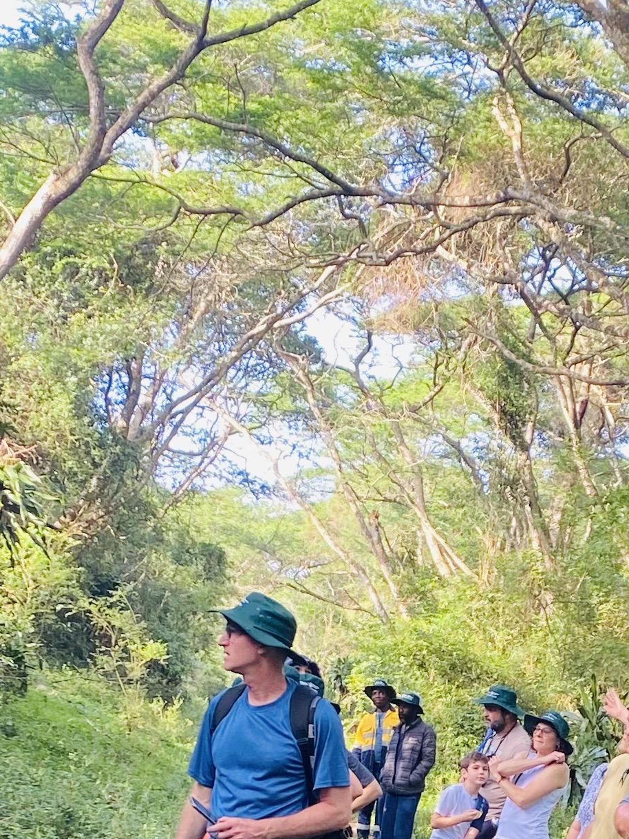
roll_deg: -10.4
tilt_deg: -0.1
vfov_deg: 21.8
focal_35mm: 86
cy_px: 880
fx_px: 2084
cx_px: 487
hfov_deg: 17.1
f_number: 1.8
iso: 40
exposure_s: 1/122
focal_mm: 4.25
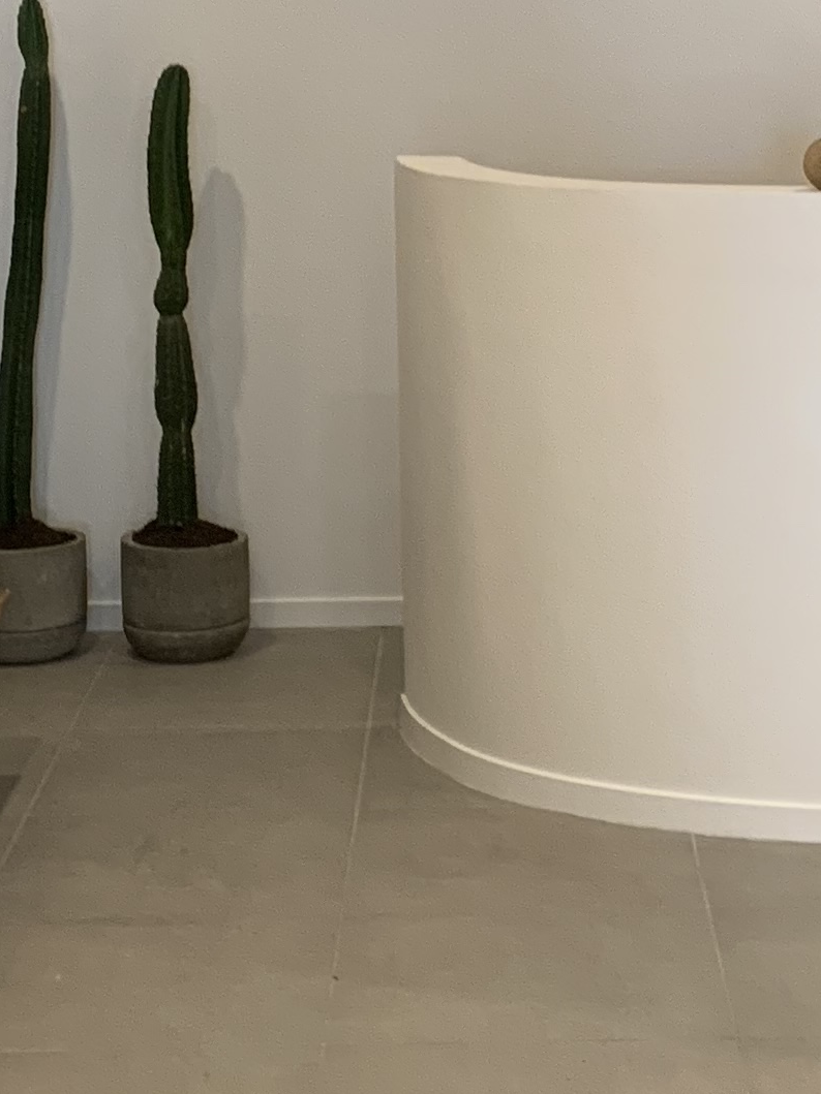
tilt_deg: -5.9
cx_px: 499
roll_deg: +0.7
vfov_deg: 19.7
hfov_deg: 14.9
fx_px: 3131
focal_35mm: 99
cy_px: 330
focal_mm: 4.25
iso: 125
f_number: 1.8
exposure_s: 1/50
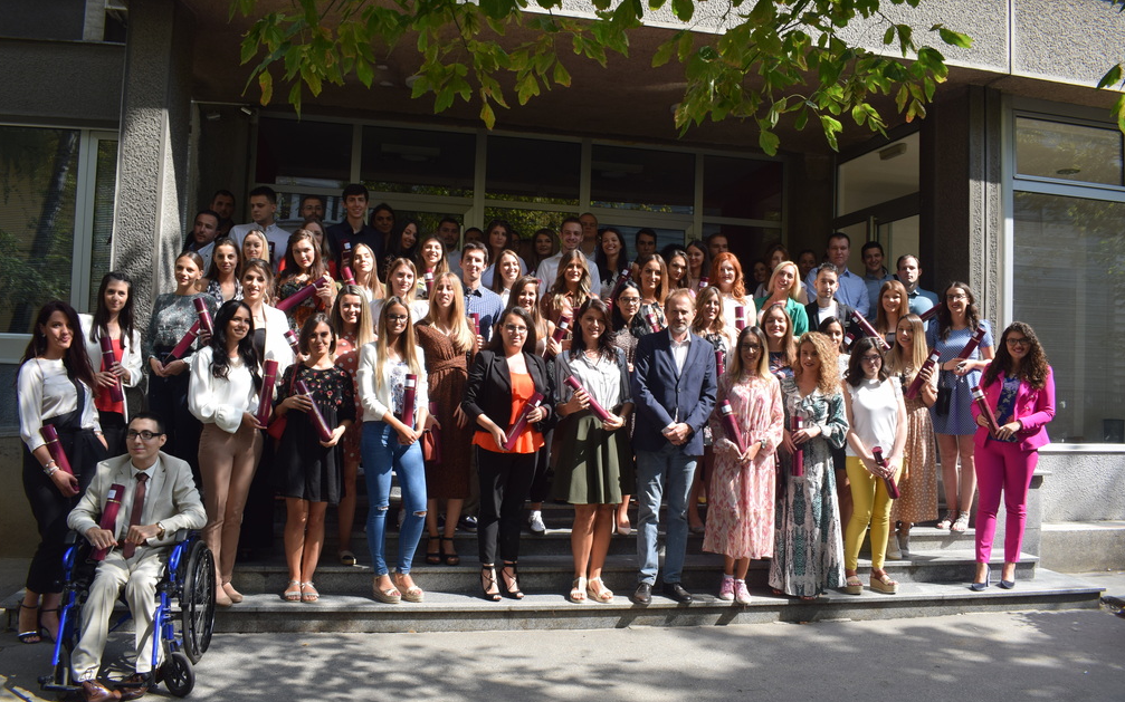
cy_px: 348
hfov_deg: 66.5
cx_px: 555
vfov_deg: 44.5
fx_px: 858
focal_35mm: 28
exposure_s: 1/250
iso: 220
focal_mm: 18
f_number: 8
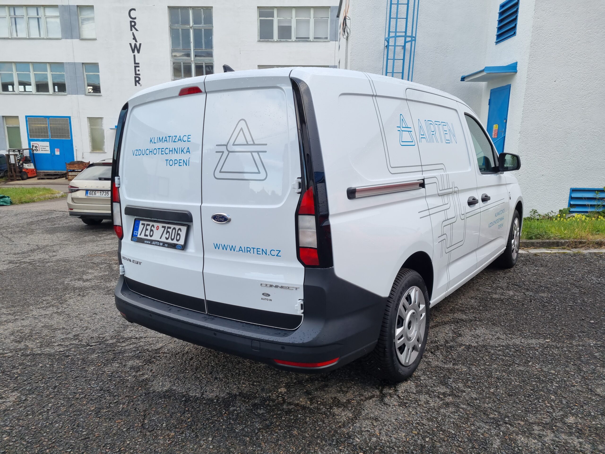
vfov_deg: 53.1
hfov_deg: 67.3
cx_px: 302
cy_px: 227
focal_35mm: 26
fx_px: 454
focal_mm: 5.4
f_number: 1.8
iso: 50
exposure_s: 1/394
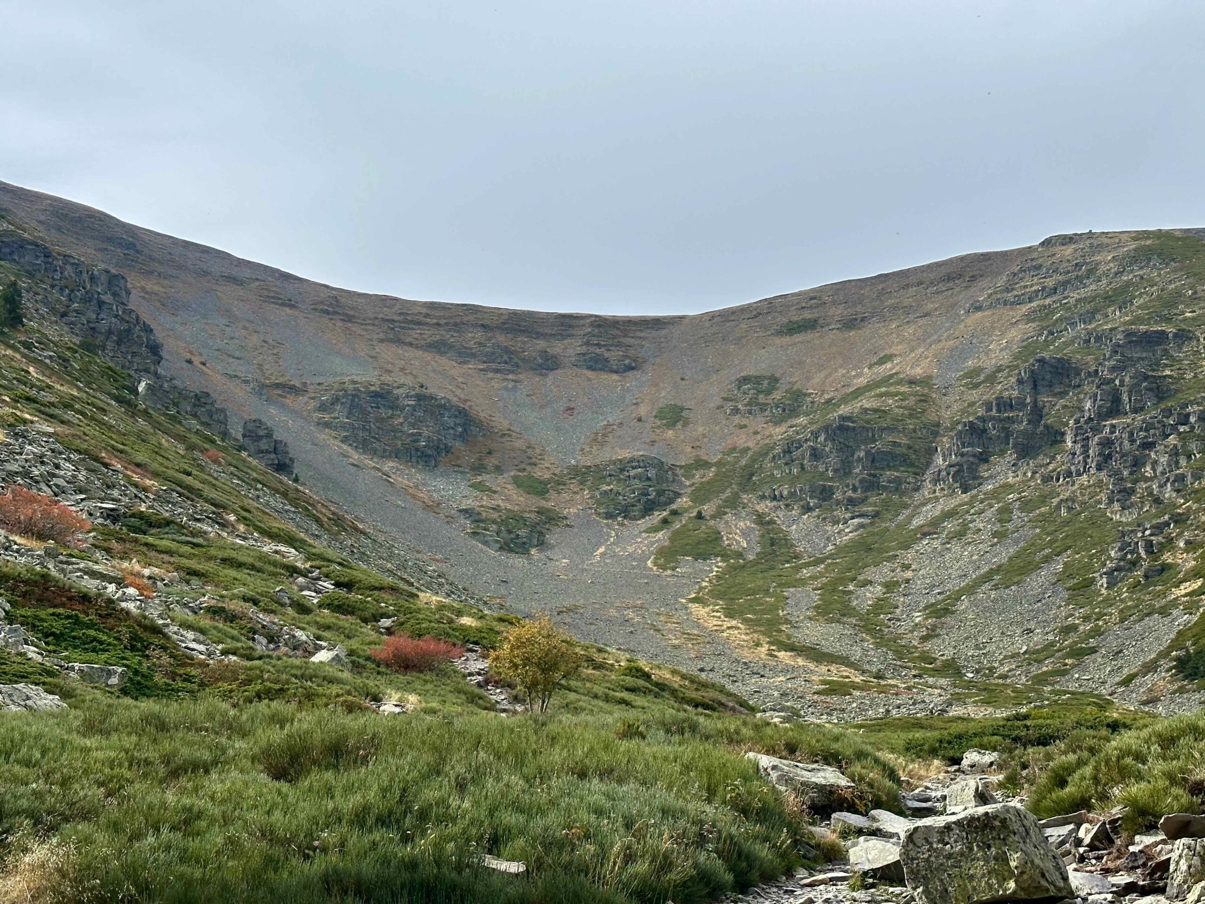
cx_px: 602
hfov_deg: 39.7
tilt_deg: +17.7
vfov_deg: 30.3
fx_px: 1671
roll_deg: -0.2
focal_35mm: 48
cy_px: 452
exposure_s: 1/3876
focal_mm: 6.86
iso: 64
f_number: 1.78
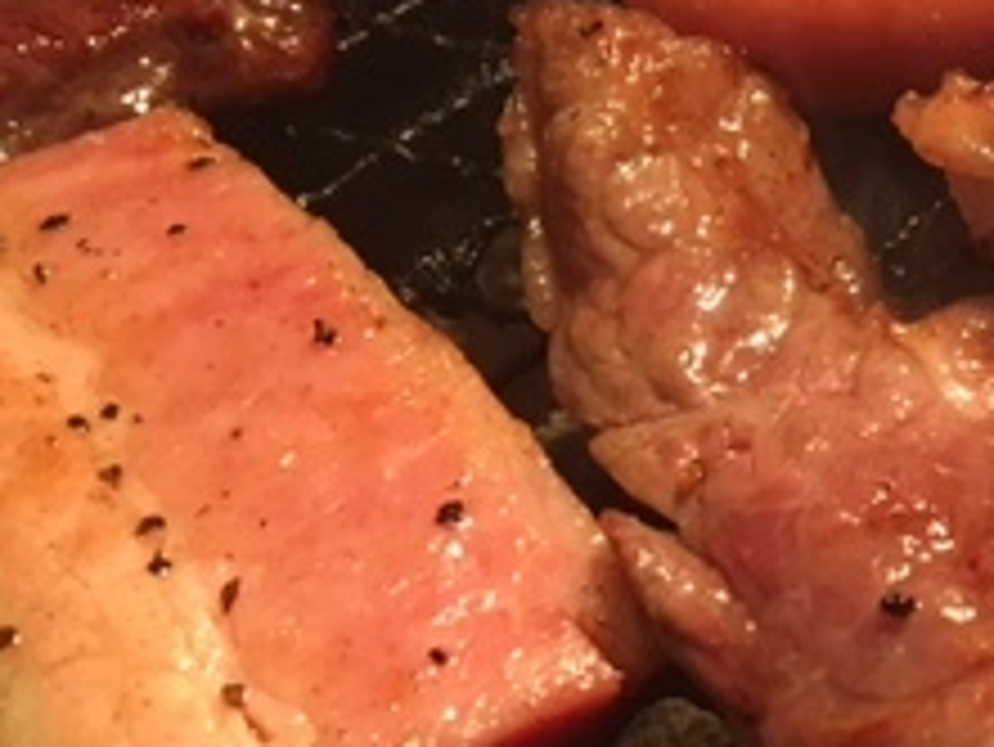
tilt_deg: -42.0
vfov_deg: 17.5
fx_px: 2413
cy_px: 261
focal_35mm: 84
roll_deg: +0.5
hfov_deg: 21.4
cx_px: 1241
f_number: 2.2
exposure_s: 1/30
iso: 125
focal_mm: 4.15
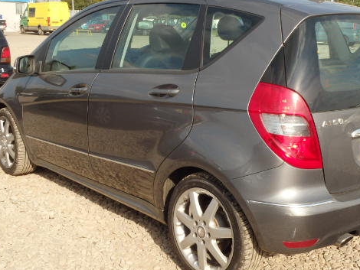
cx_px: 209
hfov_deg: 38.8
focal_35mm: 49
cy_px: 139
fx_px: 510
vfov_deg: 29.7
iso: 125
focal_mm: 6.4
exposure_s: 1/500
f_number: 4.5
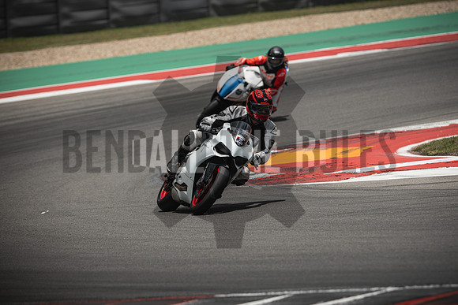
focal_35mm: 300
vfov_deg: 4.6
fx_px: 3817
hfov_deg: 6.9
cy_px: 152
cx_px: 229
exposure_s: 1/2000
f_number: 3.2
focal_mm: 200
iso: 125
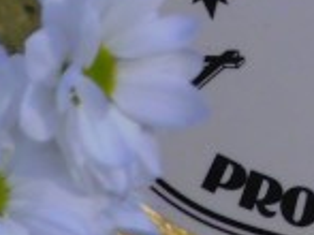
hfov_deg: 2.3
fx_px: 7813
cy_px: -96
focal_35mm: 862
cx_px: 596
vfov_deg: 1.7
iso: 80
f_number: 5.8
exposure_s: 1/250
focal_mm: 35.05
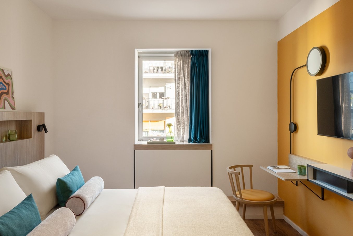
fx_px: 280
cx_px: 176
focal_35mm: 28
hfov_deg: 64.5
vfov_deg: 45.7
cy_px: 118
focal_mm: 28.5
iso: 400
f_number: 18
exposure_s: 1/20
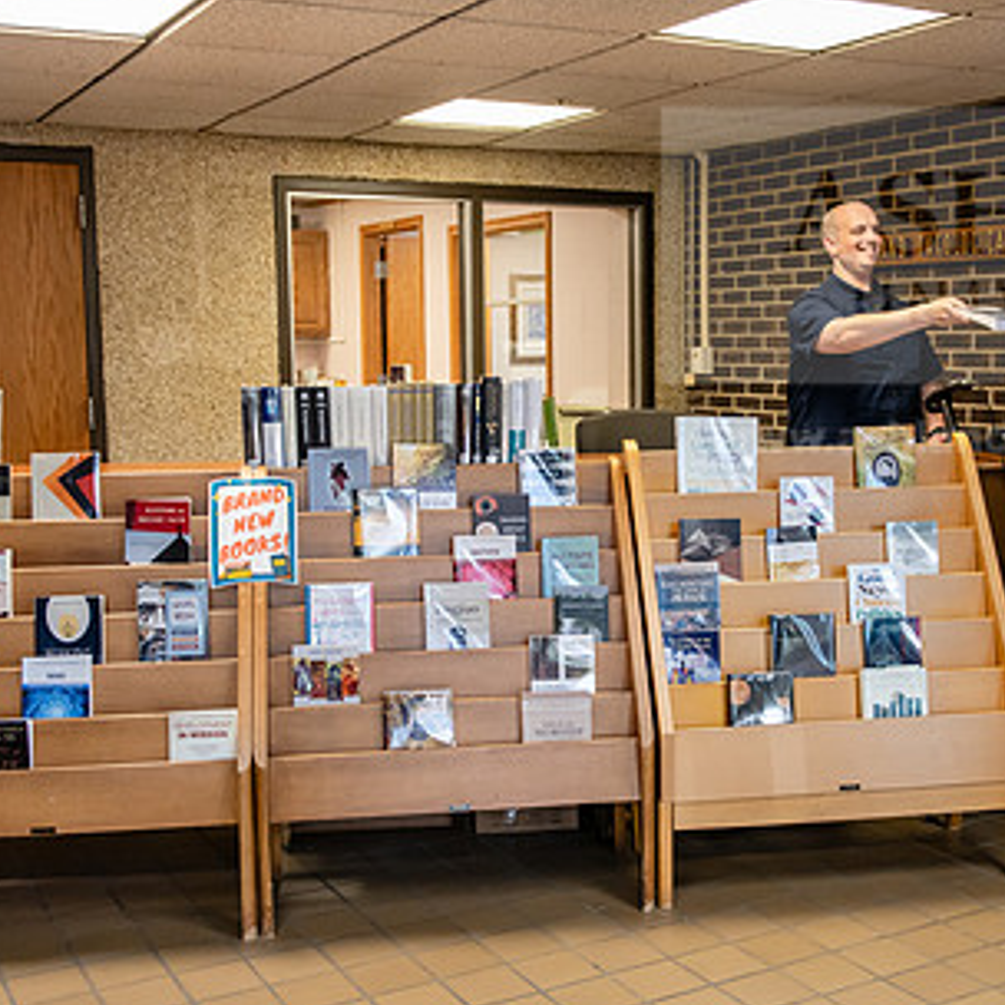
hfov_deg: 36.0
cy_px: 507
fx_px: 1544
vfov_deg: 36.1
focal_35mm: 47
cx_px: 562
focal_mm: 29
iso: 1250
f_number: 3.2
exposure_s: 1/160
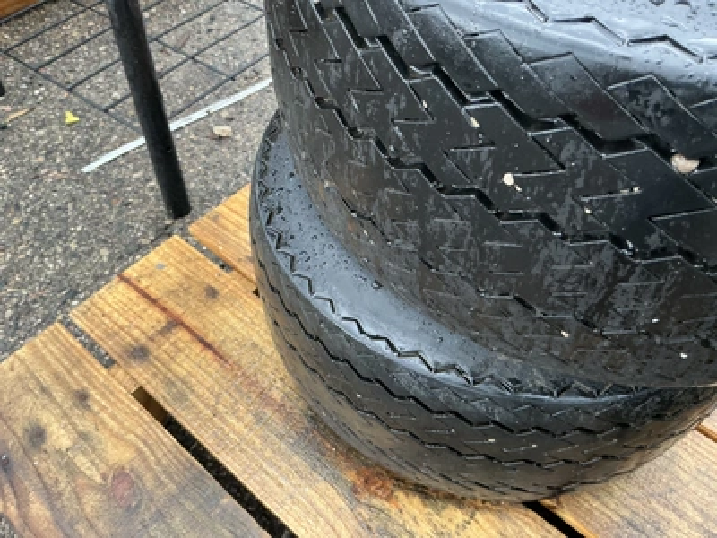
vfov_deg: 49.7
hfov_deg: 63.4
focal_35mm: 28
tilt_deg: -51.7
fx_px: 580
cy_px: 269
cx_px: 358
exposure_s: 1/60
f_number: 1.8
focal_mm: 3
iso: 80
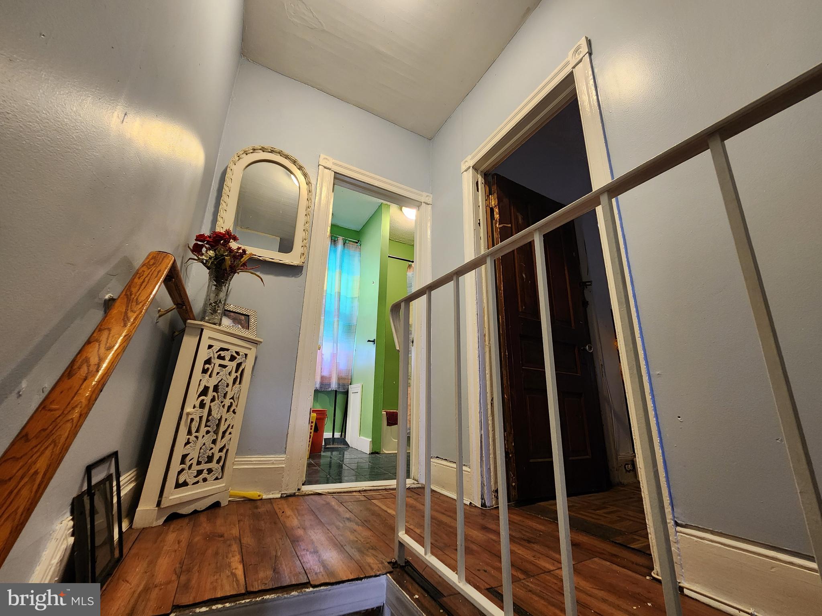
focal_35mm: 13
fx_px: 309
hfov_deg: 106.2
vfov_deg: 89.9
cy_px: 308
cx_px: 411
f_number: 2.2
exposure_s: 1/30
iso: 320
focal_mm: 2.2
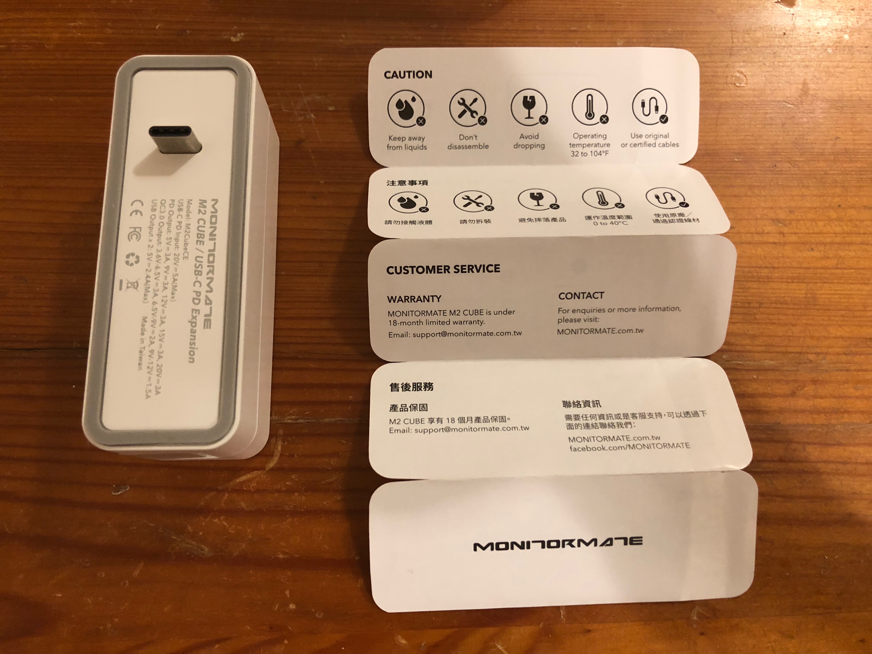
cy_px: 327
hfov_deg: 63.4
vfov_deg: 49.7
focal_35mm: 28
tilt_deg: -77.4
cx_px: 436
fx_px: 705
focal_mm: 4
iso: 80
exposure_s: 1/15
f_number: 1.8
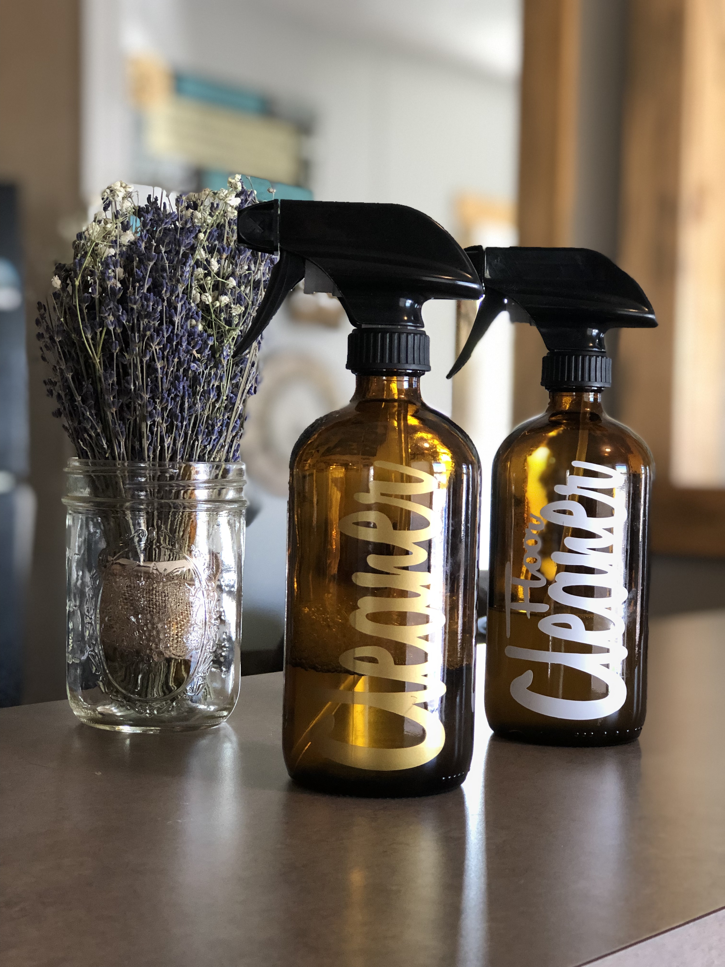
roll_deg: -1.3
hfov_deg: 25.7
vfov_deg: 33.8
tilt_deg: -0.7
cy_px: 484
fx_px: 1592
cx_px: 362
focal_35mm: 57
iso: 200
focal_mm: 6.6
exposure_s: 1/30
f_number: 2.8
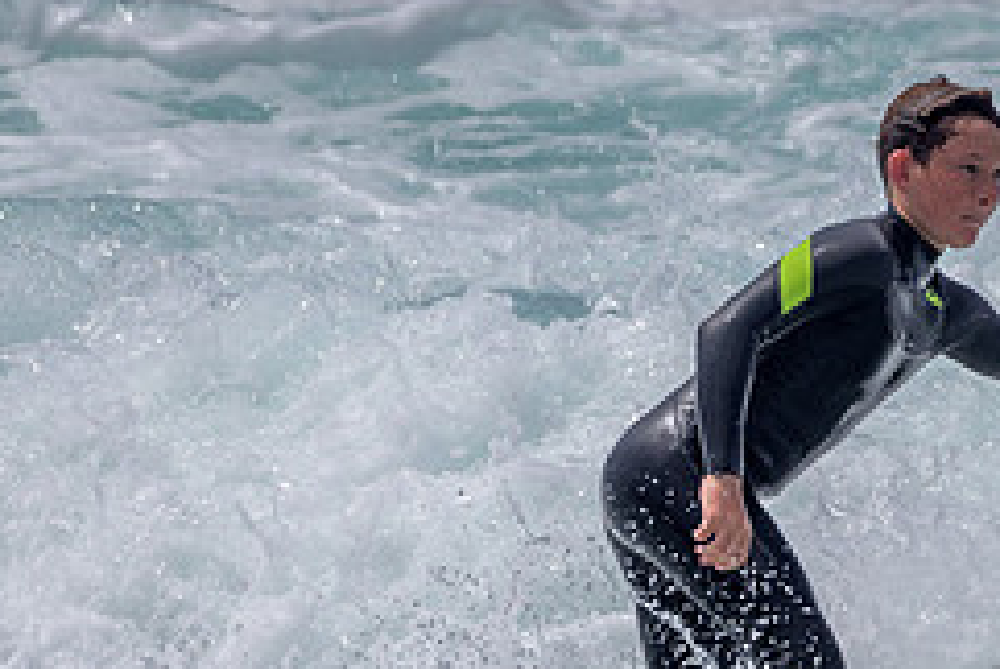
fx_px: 40882
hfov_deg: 1.4
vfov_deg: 0.9
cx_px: 688
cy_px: 521
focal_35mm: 1470
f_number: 7.1
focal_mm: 500
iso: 64
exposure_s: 1/2000
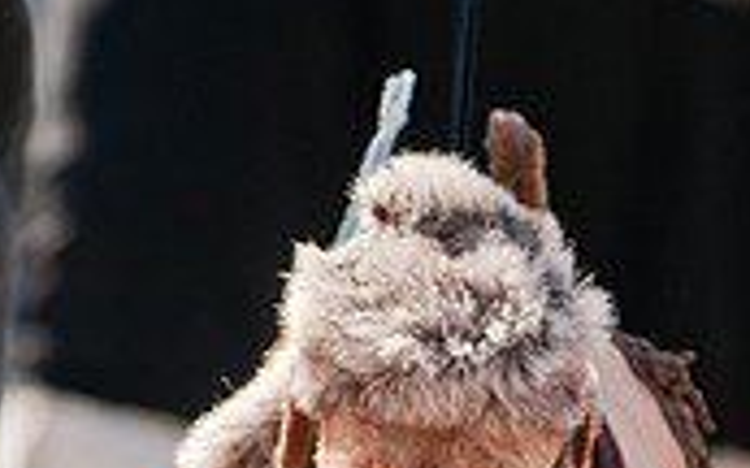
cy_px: 540
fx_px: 20944
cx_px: 633
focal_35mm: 1025
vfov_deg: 1.3
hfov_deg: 2.1
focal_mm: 200
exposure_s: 1/1000
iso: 200
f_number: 4
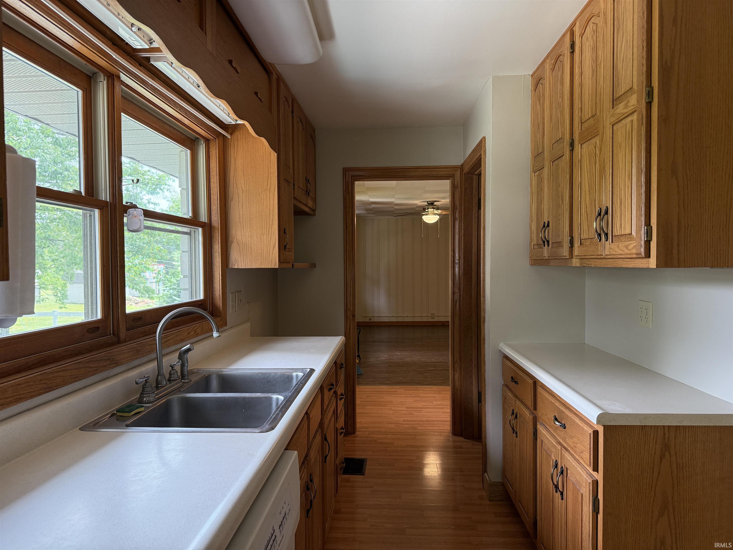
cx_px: 366
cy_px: 275
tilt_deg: -1.9
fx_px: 508
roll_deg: -0.1
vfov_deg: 56.8
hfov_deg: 71.6
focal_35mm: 24
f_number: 1.78
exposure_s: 1/86
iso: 200
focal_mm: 6.76
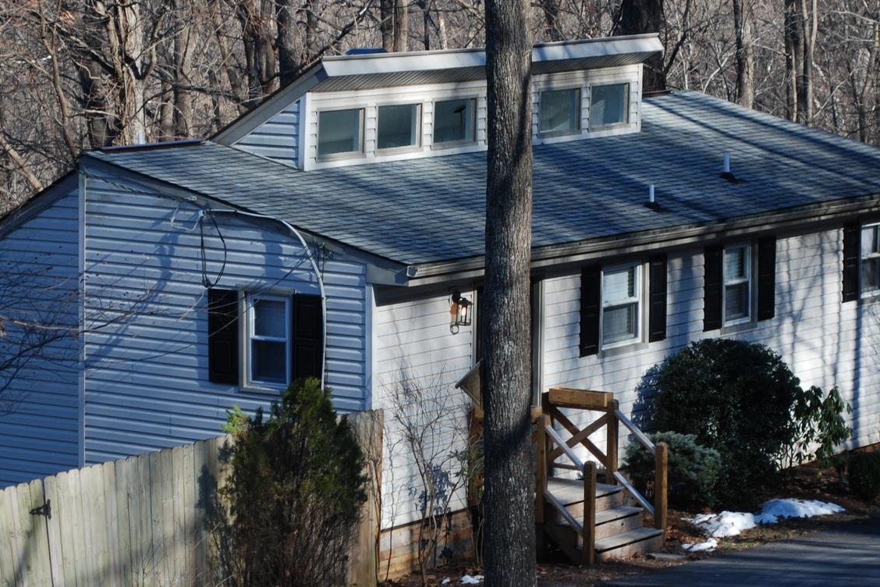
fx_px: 3664
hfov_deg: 13.7
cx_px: 548
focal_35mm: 150
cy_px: 180
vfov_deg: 9.1
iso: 200
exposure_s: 1/100
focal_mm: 55
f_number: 5.6
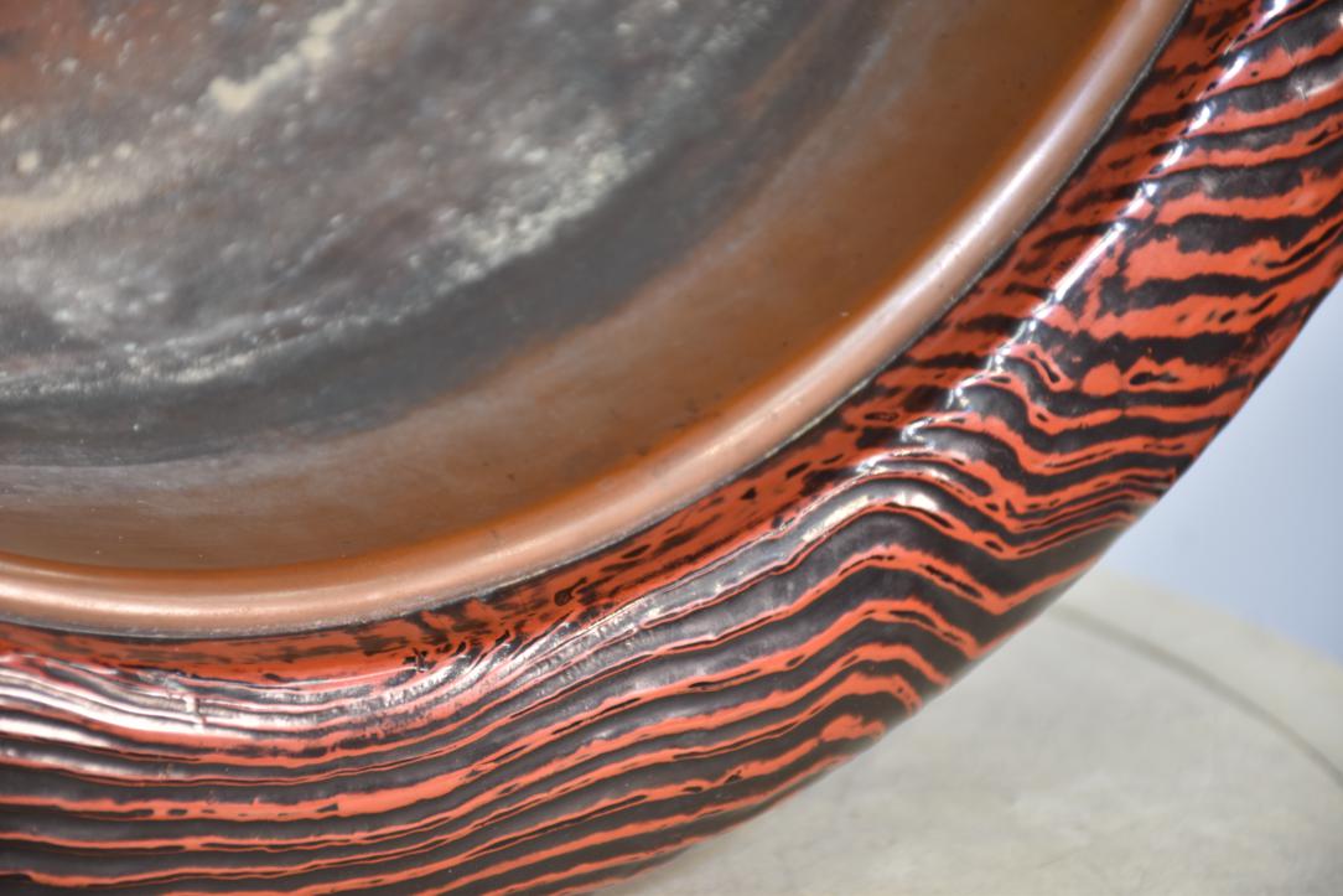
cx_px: 672
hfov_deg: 11.8
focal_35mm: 174
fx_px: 6492
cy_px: 448
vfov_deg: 7.9
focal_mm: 116
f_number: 5.6
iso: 400
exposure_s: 1/10
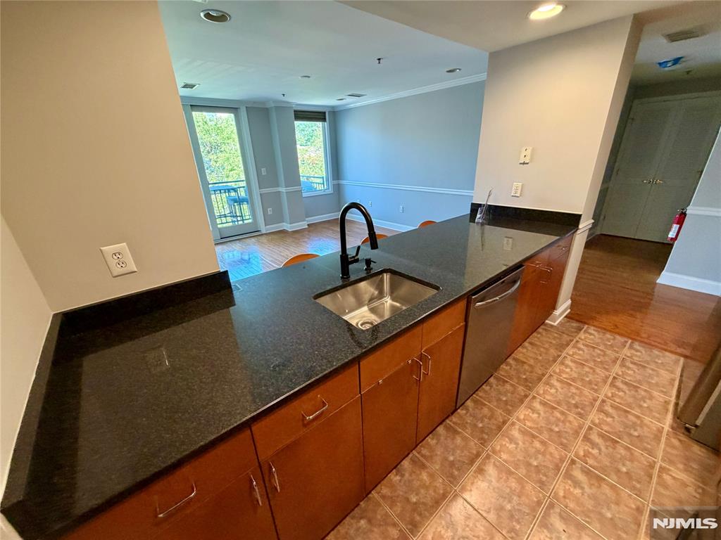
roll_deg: +2.3
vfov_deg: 85.7
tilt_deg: -22.1
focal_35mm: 14
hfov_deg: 102.1
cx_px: 360
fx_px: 292
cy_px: 270
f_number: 2.2
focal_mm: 2.22
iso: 320
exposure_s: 1/60
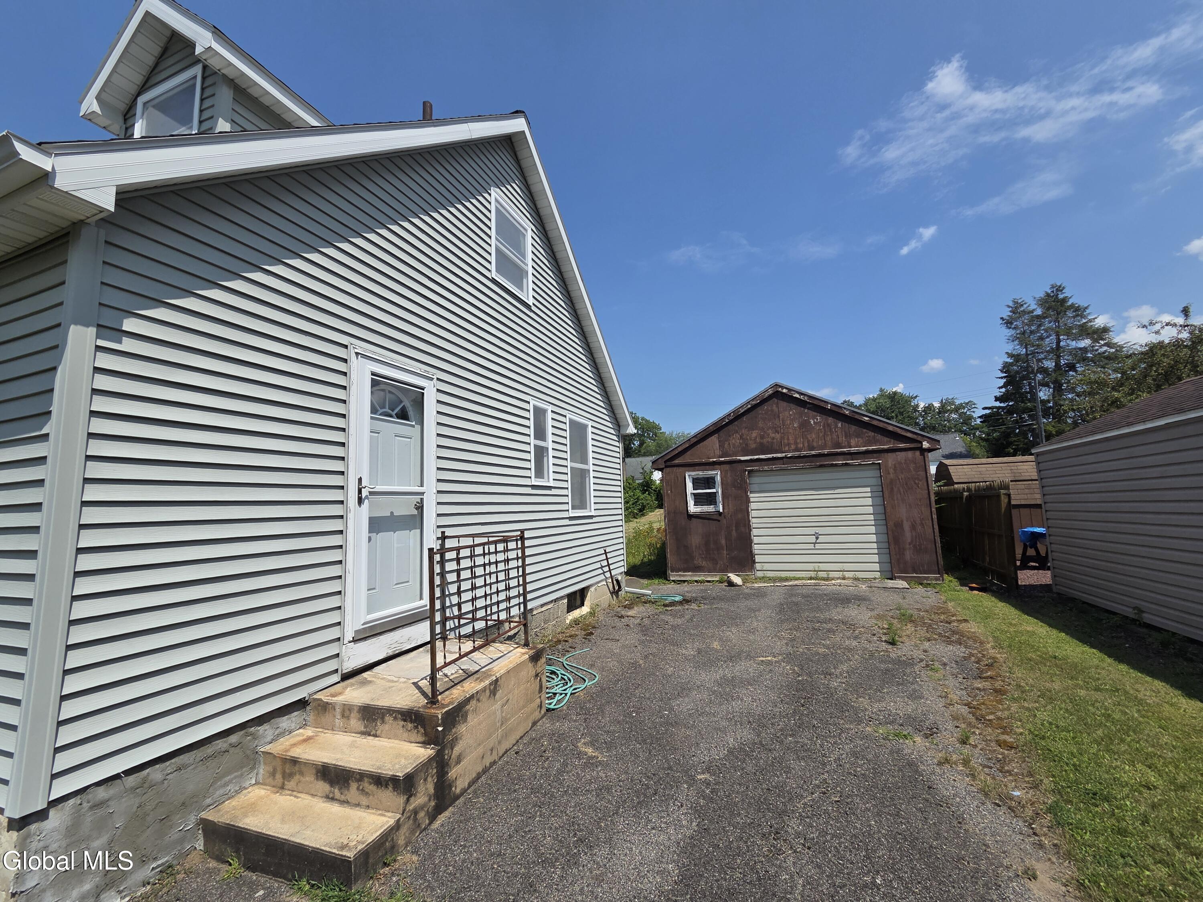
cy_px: 451
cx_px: 602
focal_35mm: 13
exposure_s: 1/2929
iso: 50
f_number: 2.2
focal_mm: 2.2
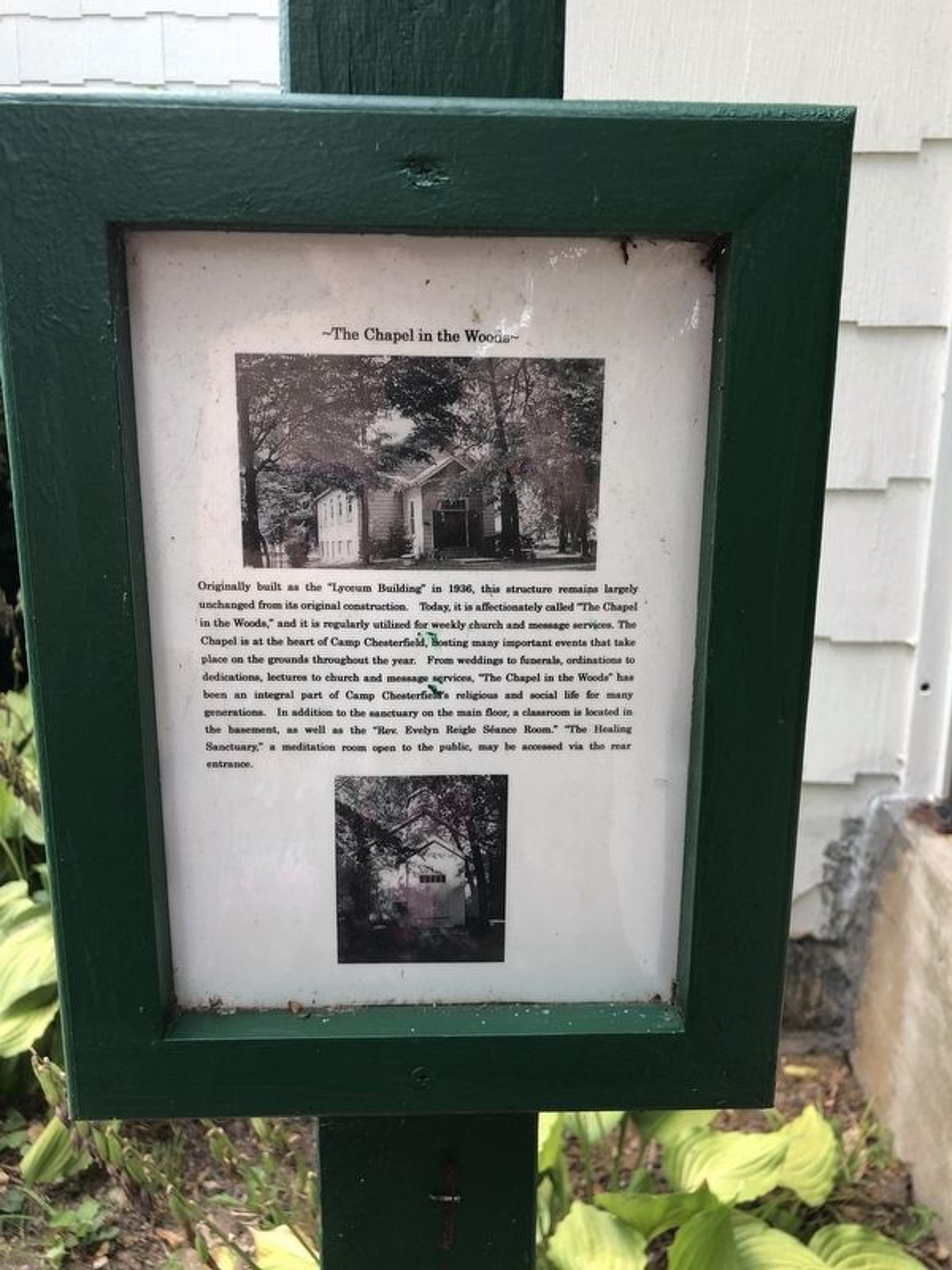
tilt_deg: -13.8
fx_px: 1027
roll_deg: -0.1
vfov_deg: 63.4
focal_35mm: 28
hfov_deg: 49.7
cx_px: 476
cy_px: 635
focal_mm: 4
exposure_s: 1/120
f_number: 1.8
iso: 25
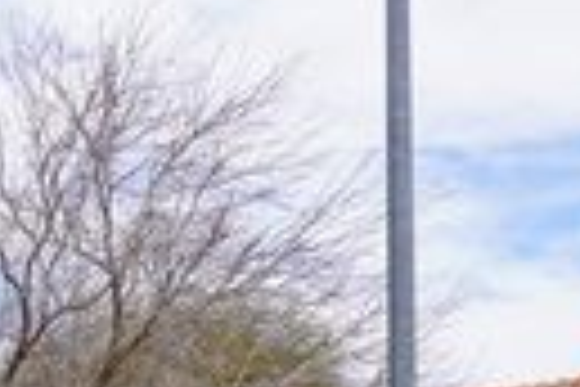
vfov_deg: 10.7
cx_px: -31
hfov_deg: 16.4
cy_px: 650
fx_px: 1964
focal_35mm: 122
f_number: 9
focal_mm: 21
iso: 100
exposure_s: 1/125
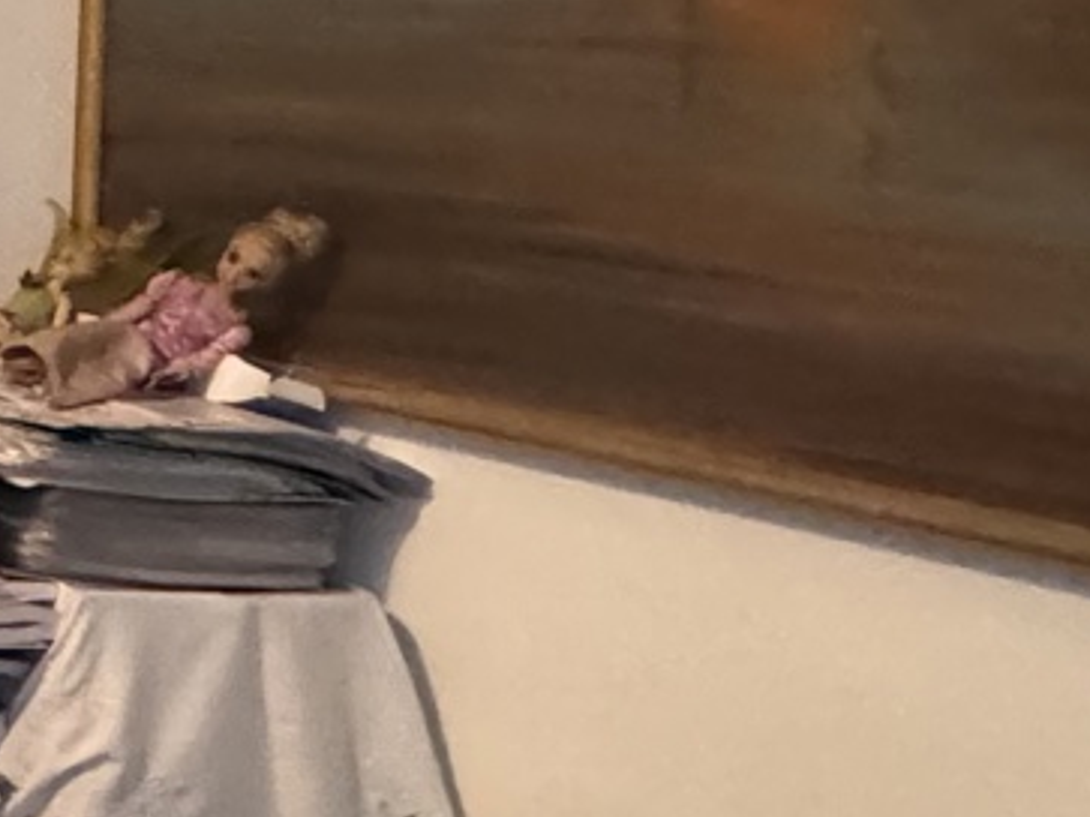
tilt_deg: -1.4
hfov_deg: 15.5
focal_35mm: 74
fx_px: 2329
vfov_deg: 19.4
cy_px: 24
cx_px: -1462
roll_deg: +1.2
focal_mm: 2.22
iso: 1000
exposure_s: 1/50
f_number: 2.2
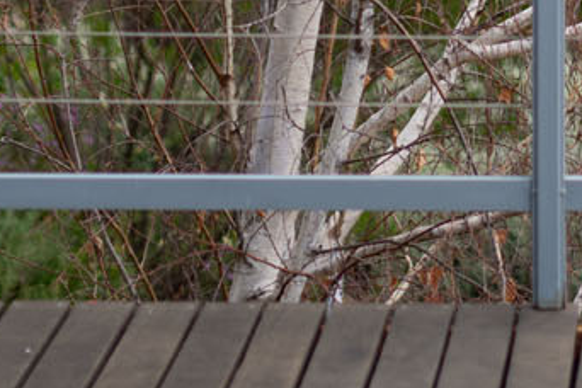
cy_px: -601
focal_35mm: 281
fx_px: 4542
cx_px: 819
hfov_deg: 7.2
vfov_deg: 4.7
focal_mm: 50
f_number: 1.8
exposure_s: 1/3200
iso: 200
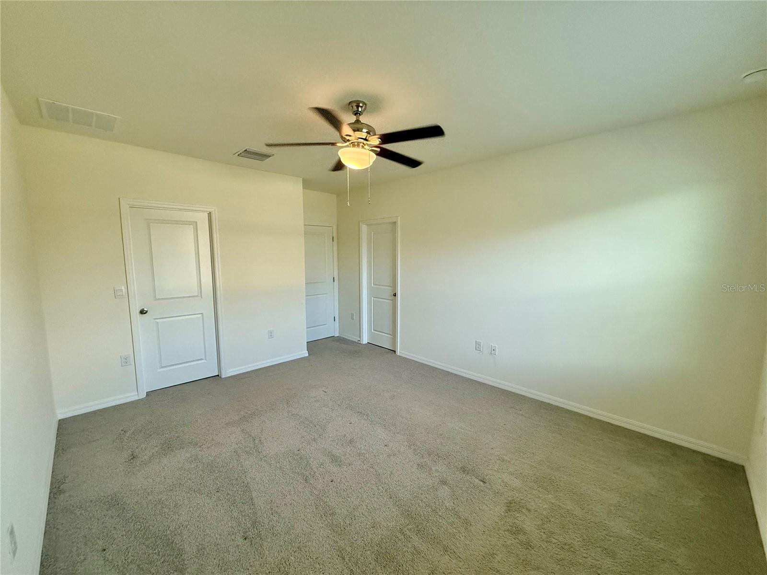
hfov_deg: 102.1
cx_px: 384
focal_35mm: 14
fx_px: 310
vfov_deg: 85.7
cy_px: 288
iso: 250
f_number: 2.2
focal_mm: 2.22
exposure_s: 1/120
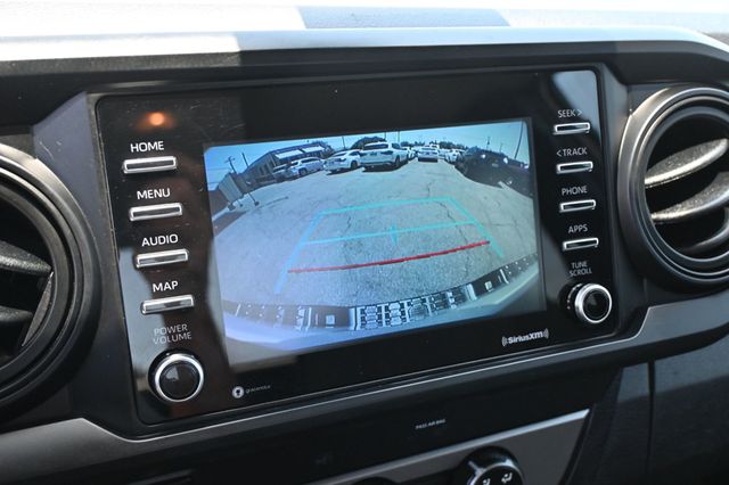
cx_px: 364
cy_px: 242
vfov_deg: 38.3
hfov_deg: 55.1
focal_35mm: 34
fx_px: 698
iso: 500
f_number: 4.2
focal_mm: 23
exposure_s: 1/125
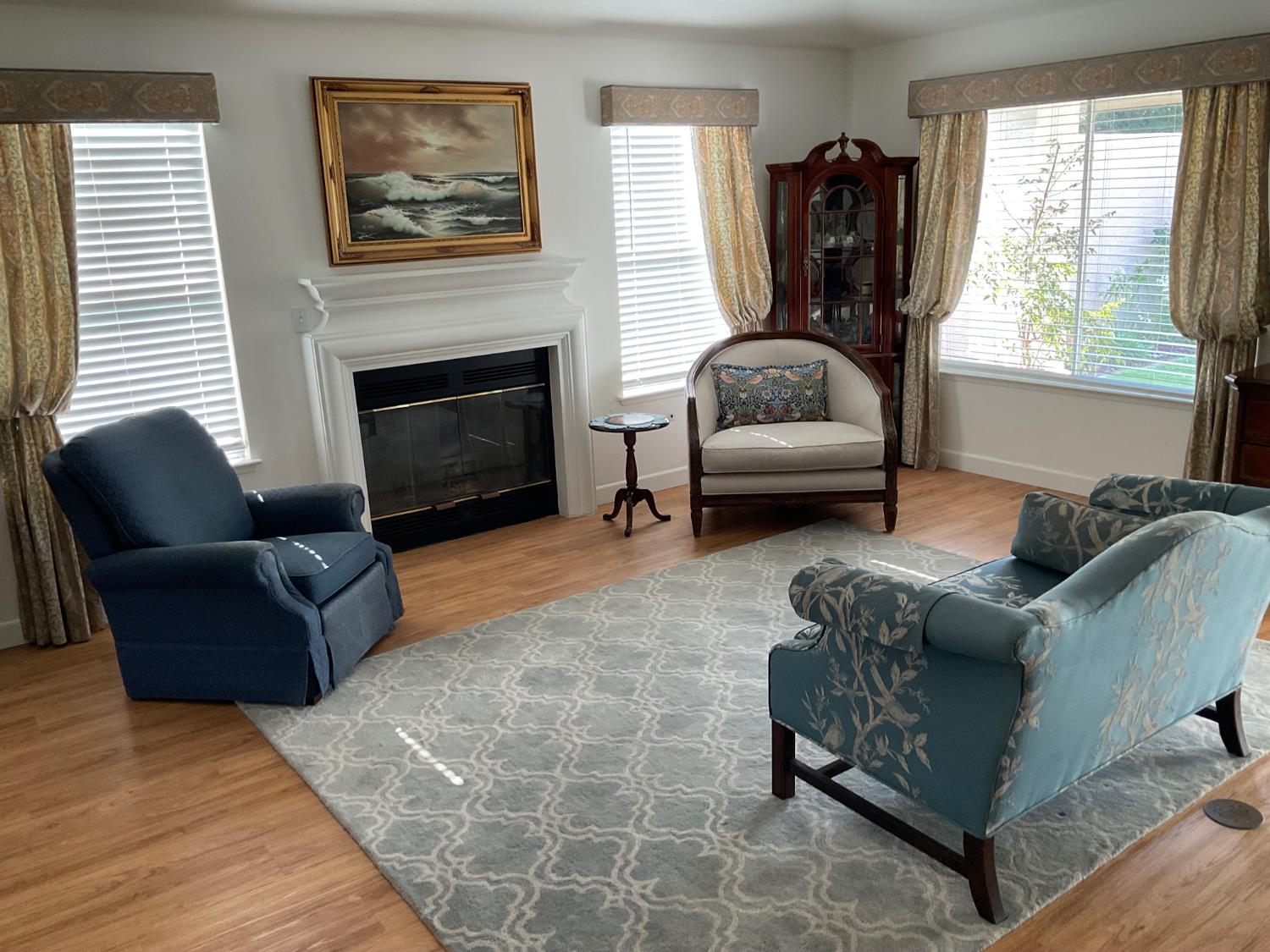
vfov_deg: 48.2
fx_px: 1064
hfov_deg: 61.7
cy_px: 476
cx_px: 635
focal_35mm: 29
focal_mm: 3
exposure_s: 1/60
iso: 50
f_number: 1.8
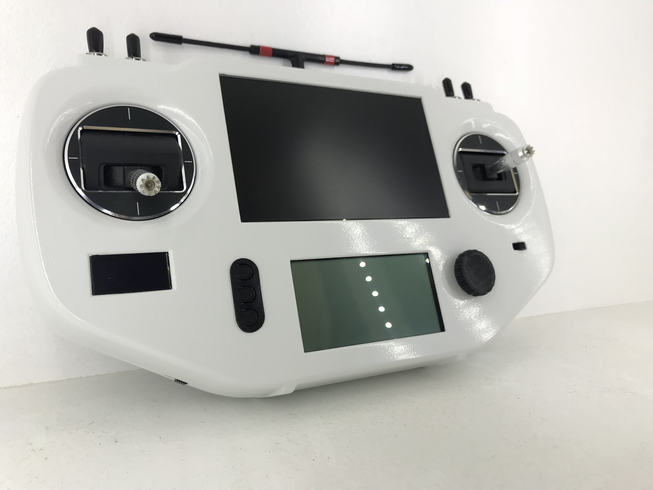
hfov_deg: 63.4
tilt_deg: -3.8
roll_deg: +0.5
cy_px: 245
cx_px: 326
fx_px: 528
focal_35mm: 28
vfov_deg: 49.7
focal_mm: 3.99
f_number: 1.8
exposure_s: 1/49
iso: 20
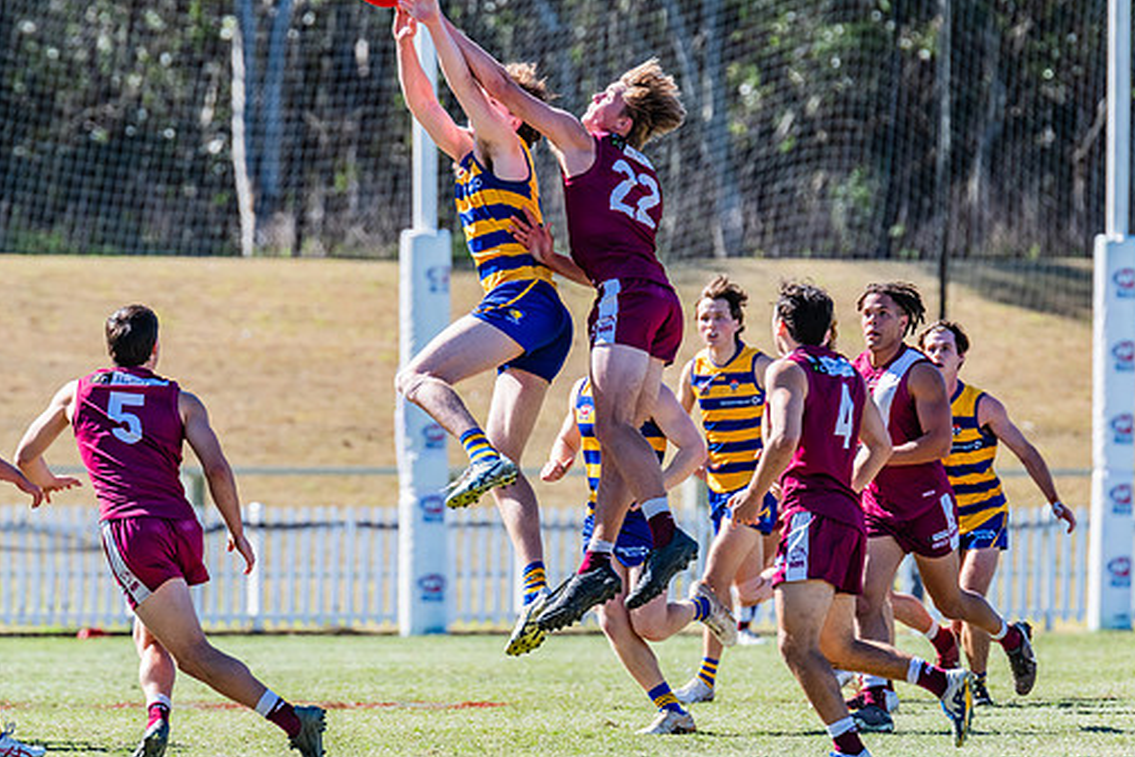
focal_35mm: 532
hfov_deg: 3.9
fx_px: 16771
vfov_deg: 2.6
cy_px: 293
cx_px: 448
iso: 800
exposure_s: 1/1600
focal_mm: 420
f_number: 6.3
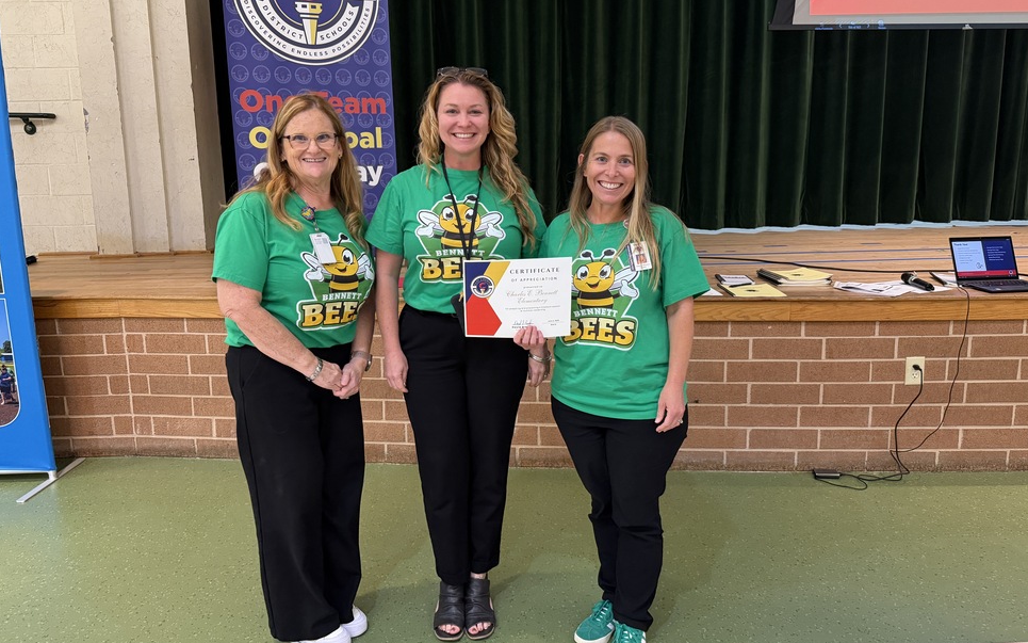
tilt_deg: -10.2
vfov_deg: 45.9
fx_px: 756
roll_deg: +1.0
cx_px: 509
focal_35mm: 27
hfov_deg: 68.4
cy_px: 284
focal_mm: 6.76
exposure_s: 1/60
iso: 500
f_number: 1.78
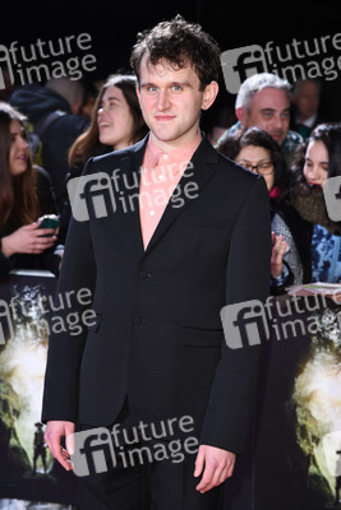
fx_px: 1590
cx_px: 170
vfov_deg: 18.3
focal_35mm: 112
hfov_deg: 12.2
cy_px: 255
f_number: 5.6
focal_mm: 112
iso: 400
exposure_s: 1/250
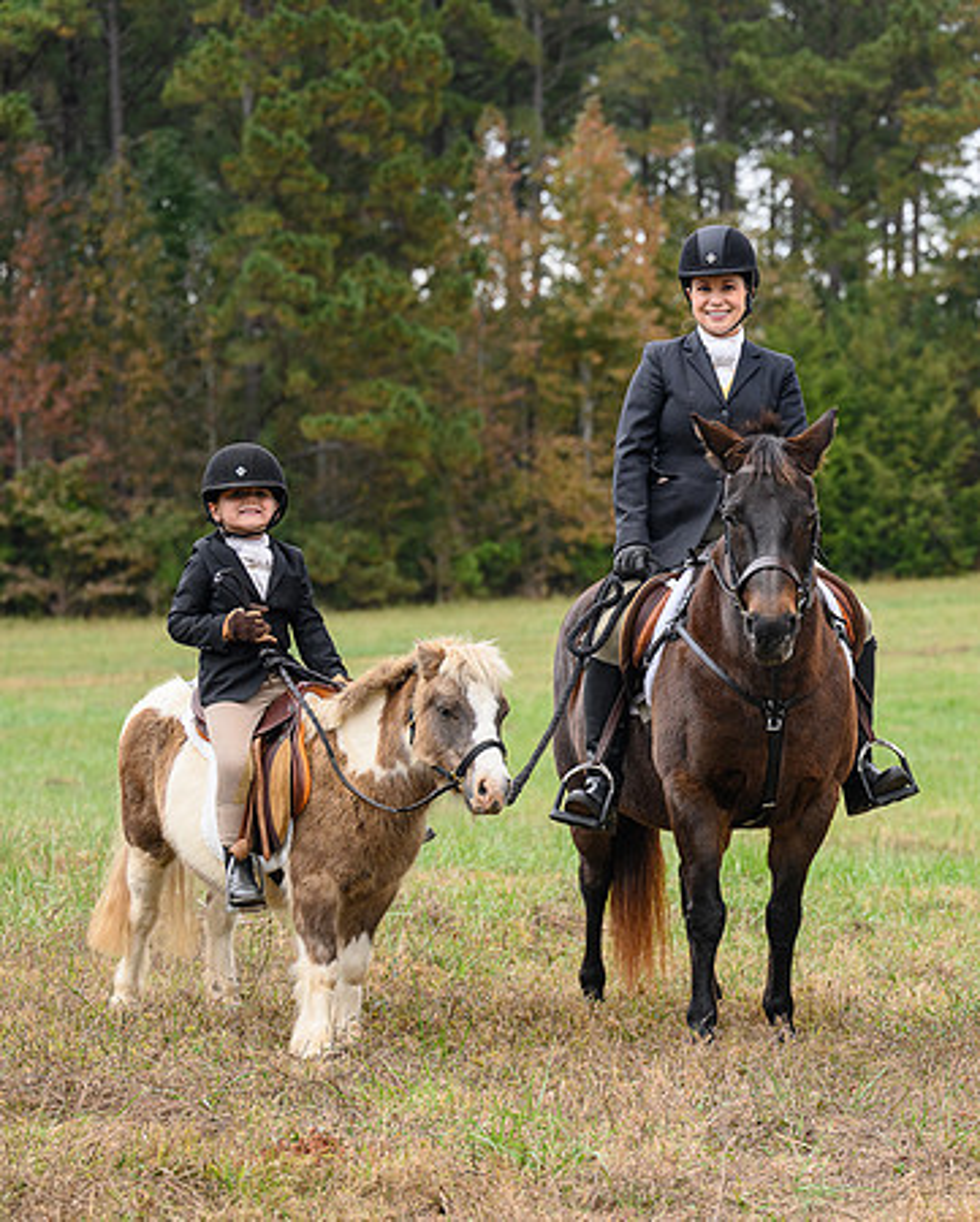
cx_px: 884
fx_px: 4053
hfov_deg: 13.7
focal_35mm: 112
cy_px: 696
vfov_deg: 17.1
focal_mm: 70
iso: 500
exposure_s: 1/640
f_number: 3.2
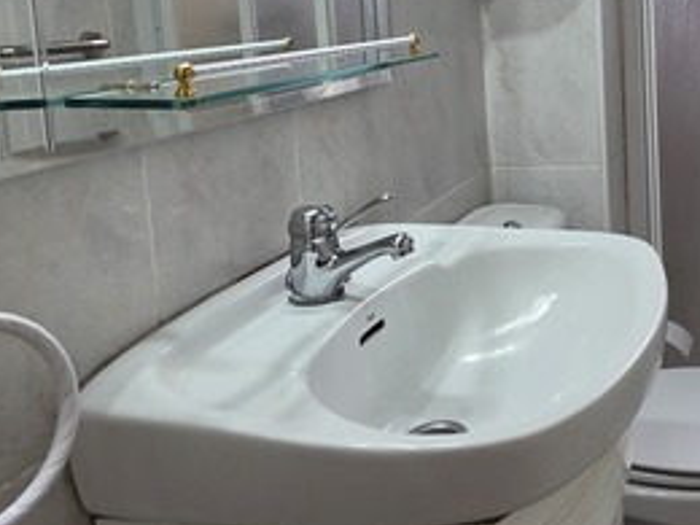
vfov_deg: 34.5
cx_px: 668
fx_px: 809
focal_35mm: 40
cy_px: 81
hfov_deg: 41.8
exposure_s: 1/100
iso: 64
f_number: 1.9
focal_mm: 2.2
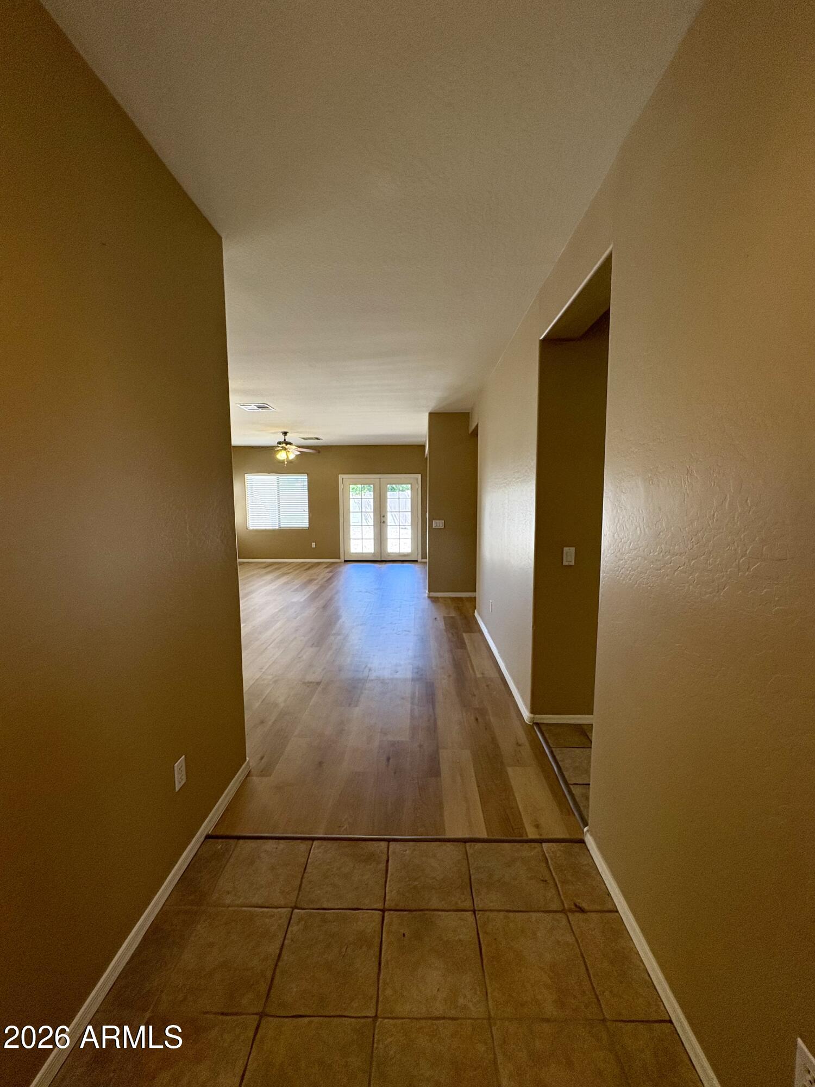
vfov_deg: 102.1
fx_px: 439
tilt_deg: -4.6
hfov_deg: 85.7
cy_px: 544
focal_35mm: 14
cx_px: 408
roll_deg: -0.1
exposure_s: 1/120
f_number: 2.2
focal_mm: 2.22
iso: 200
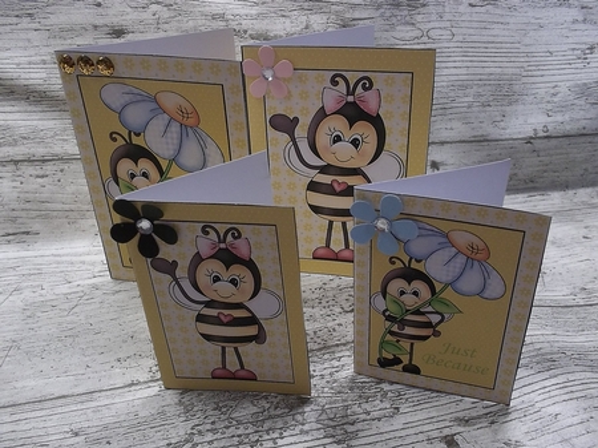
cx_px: 299
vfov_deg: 48.2
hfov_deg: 61.7
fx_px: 501
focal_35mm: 29
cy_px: 224
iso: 127
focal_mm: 4.1
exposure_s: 1/30
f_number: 3.3
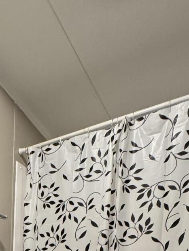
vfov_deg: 31.3
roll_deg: -0.8
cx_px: -34
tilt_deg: -5.0
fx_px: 327
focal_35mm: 45
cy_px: 335
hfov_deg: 28.3
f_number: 2.2
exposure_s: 1/60
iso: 250
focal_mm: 2.22
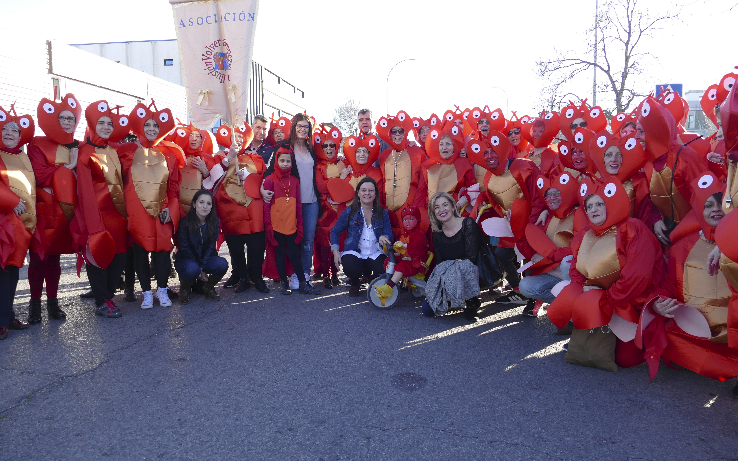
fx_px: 523
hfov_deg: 70.4
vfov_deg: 47.6
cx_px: 365
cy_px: 235
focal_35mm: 26
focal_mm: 9.12
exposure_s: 1/250
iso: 125
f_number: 2.8
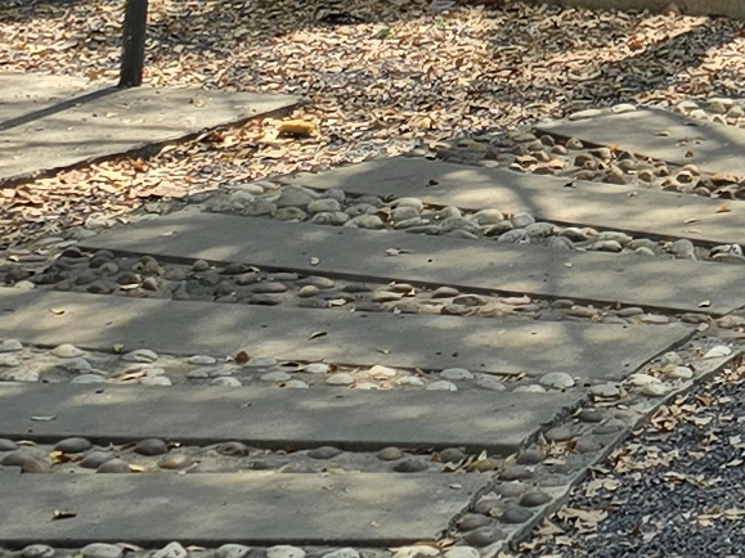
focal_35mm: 159
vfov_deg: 8.2
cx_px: 1271
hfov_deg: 11.6
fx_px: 3421
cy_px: -991
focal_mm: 6.3
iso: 12
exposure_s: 1/453
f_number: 1.7
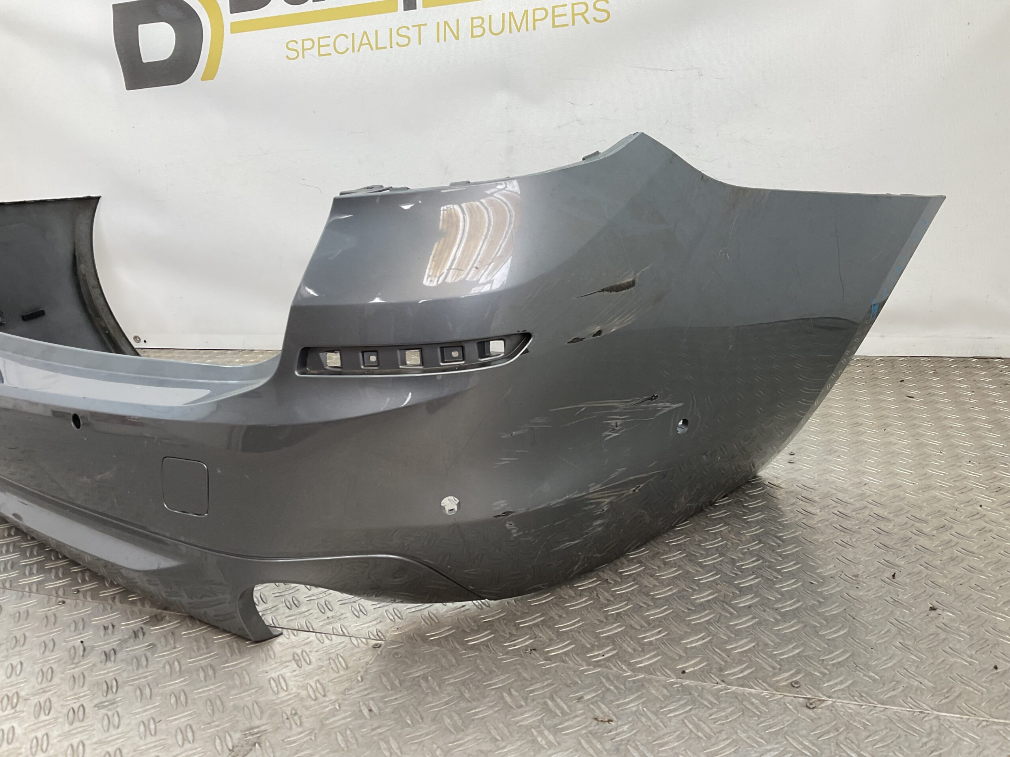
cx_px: 505
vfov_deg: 48.2
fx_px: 846
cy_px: 378
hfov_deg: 61.7
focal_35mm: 29
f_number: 1.8
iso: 20
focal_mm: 3
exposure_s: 1/100
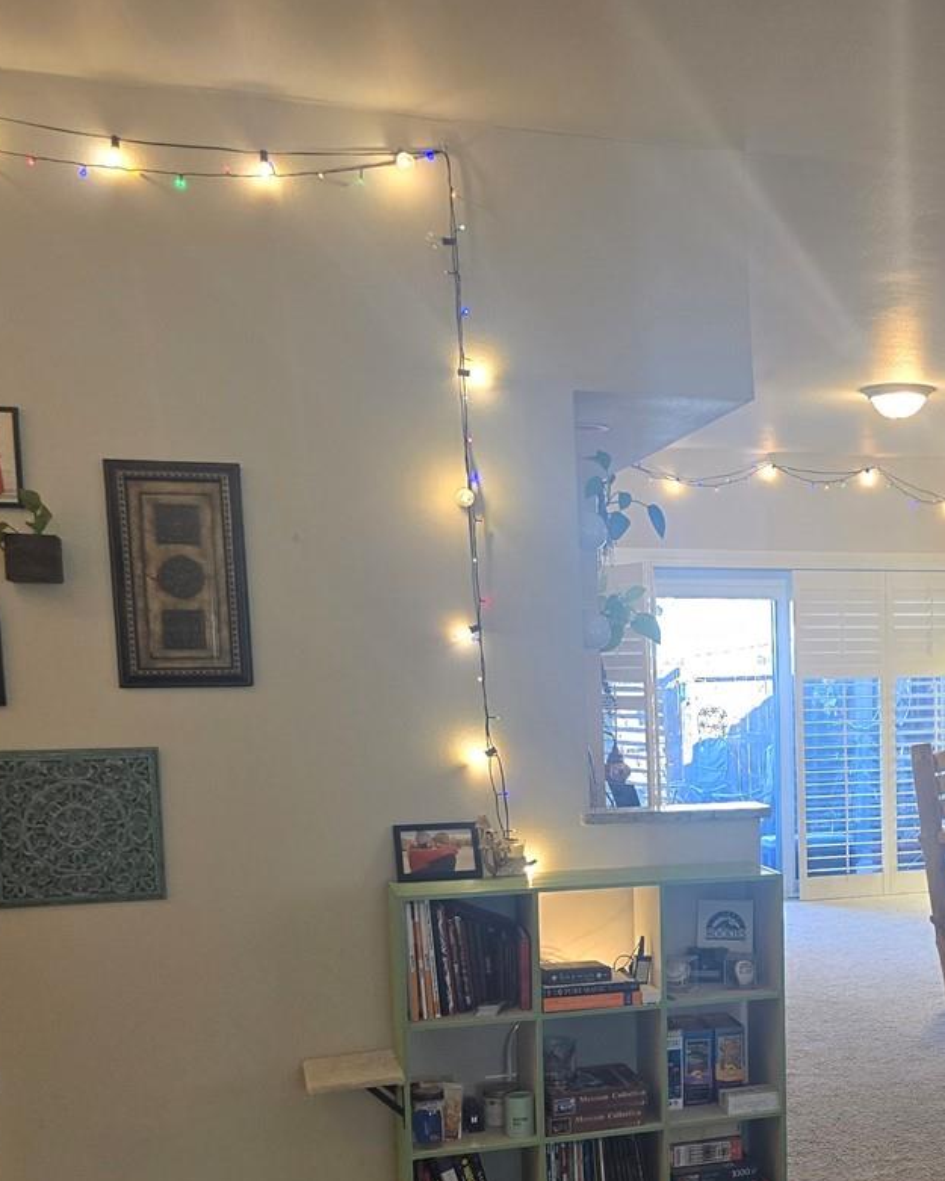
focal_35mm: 46
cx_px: 872
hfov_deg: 31.1
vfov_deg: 39.8
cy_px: 803
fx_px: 1608
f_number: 1.7
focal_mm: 6.3
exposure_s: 1/120
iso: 320
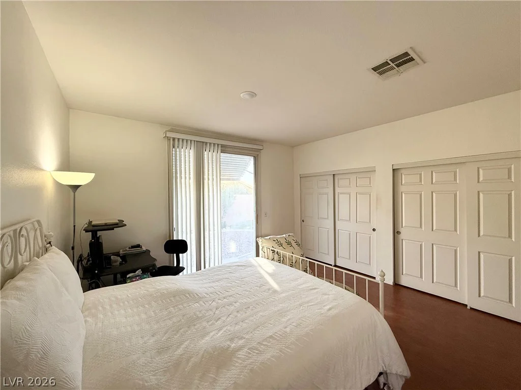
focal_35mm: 14
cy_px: 195
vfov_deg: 85.7
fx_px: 211
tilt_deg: -0.1
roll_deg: +0.8
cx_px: 260
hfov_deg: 102.1
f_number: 2.2
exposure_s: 1/120
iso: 125
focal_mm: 2.22
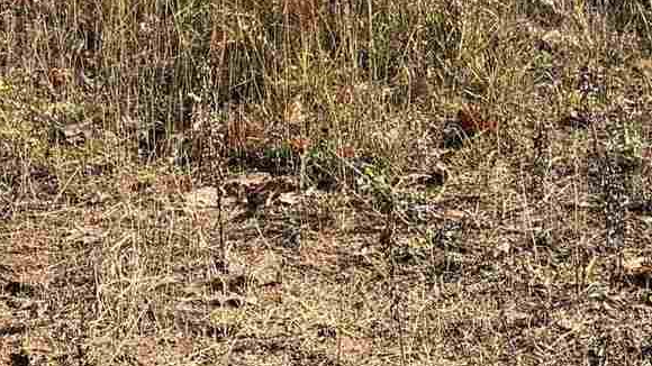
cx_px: 48
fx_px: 2593
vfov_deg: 7.7
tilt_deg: -7.7
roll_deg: +1.2
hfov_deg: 14.2
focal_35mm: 150
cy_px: -364
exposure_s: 1/2283
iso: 64
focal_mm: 5.96
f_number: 1.6
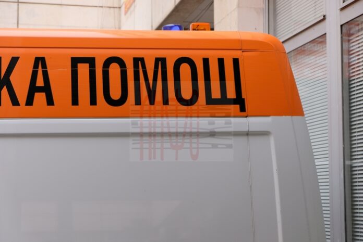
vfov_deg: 18.2
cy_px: 121
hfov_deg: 27.0
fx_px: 757
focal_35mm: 75
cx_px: 182
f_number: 5.6
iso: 400
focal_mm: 50
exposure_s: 1/105
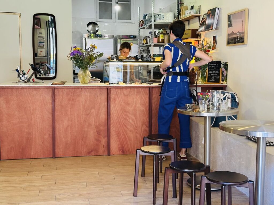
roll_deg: -0.5
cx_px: 137
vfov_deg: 30.3
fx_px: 380
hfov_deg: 39.7
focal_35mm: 48
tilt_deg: -6.3
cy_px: 102
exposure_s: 1/60
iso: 200
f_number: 1.78
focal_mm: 6.86
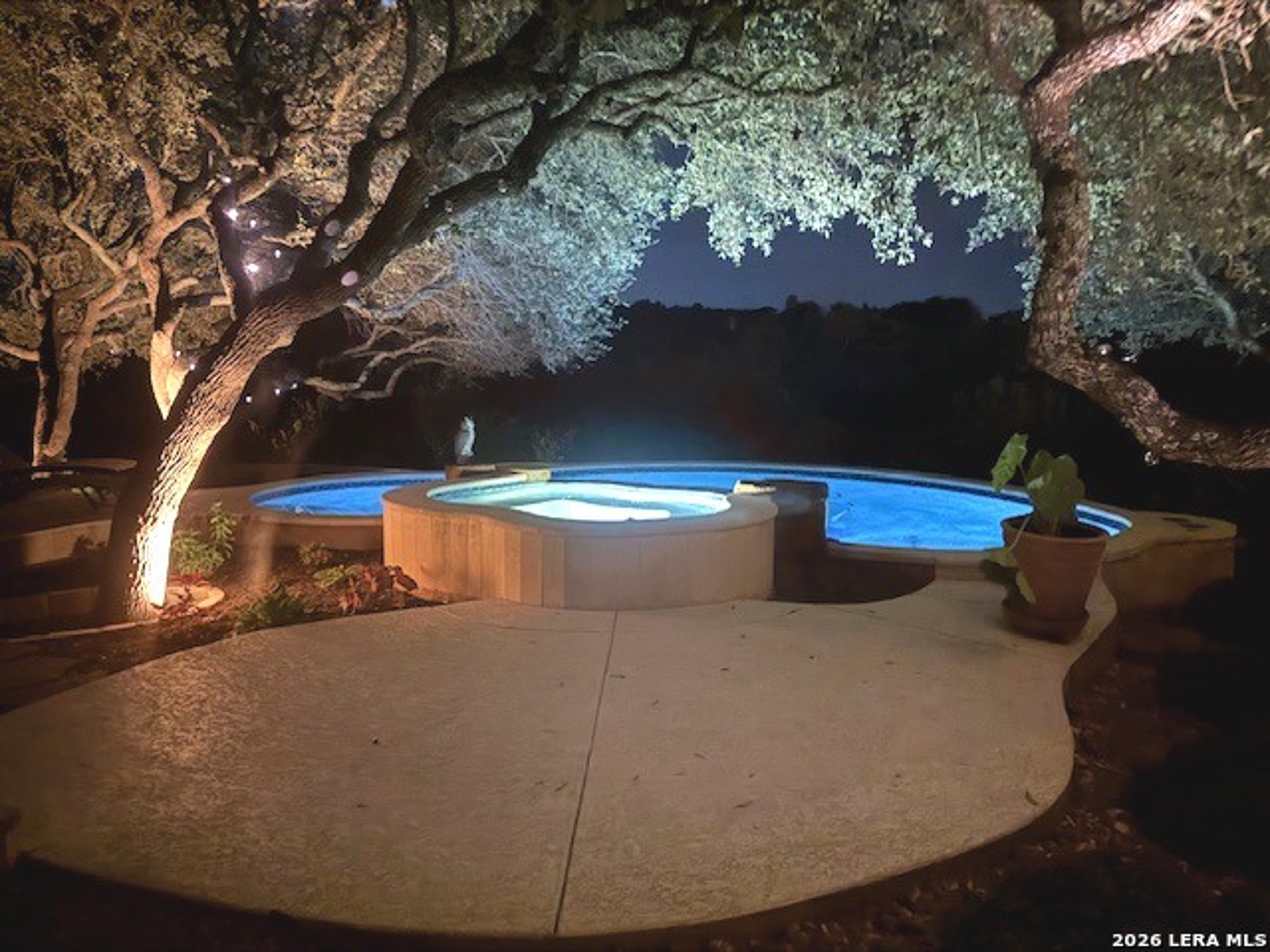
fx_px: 881
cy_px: 476
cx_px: 635
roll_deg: -0.3
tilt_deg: -7.1
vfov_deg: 56.8
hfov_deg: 71.6
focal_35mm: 24
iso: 2500
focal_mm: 6.76
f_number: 1.78
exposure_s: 1/5
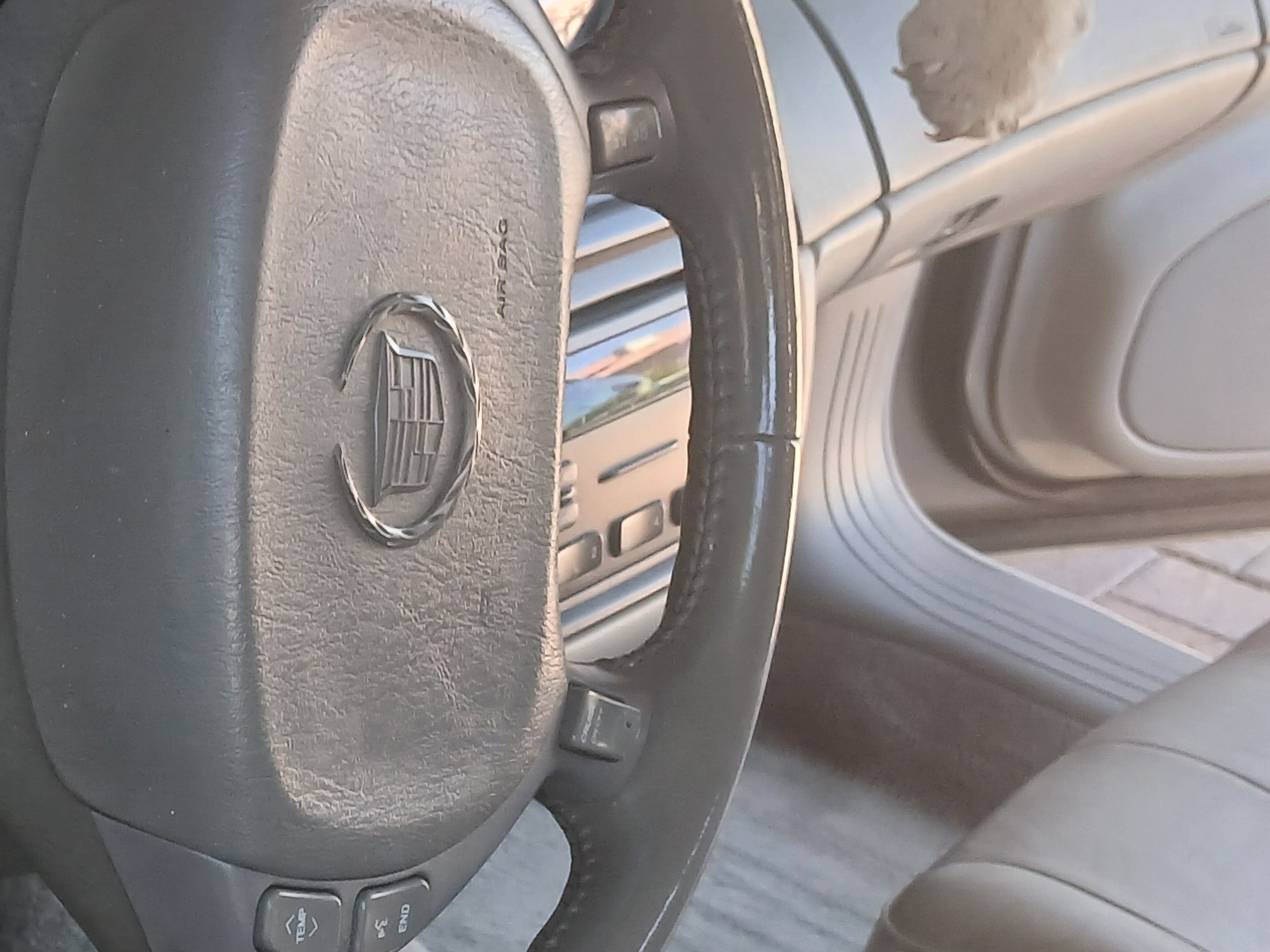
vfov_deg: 19.9
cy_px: 561
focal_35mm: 74
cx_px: 194
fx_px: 2714
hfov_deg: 25.7
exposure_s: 1/60
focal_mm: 3.98
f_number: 1.8
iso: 100
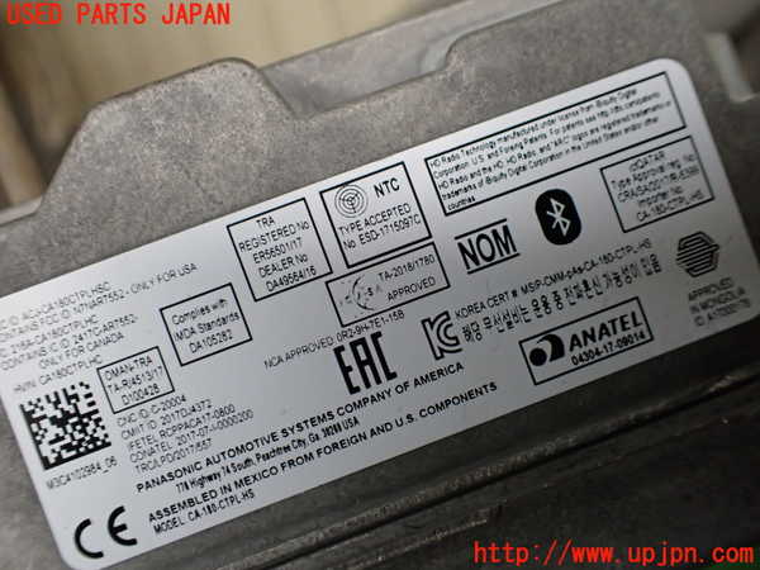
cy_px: 285
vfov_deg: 46.8
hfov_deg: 60.0
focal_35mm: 30
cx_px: 380
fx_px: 659
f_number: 2.3
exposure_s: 1/125
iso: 400
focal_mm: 5.4
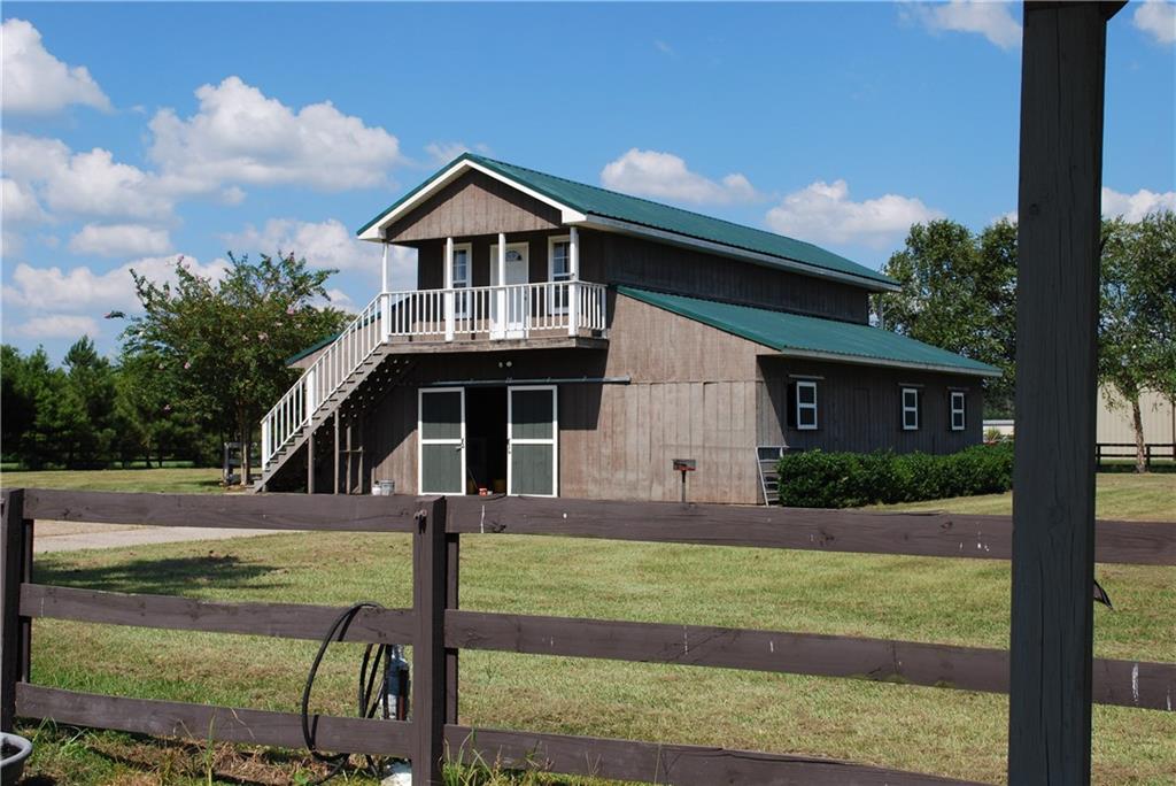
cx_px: 588
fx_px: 1471
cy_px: 393
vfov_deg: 29.9
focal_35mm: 45
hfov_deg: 43.6
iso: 180
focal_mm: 30
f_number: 10
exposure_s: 1/250
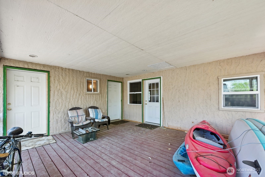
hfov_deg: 104.2
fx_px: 103
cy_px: 88
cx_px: 132
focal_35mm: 14
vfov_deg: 81.3
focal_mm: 14
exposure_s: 1/40
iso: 200
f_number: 8
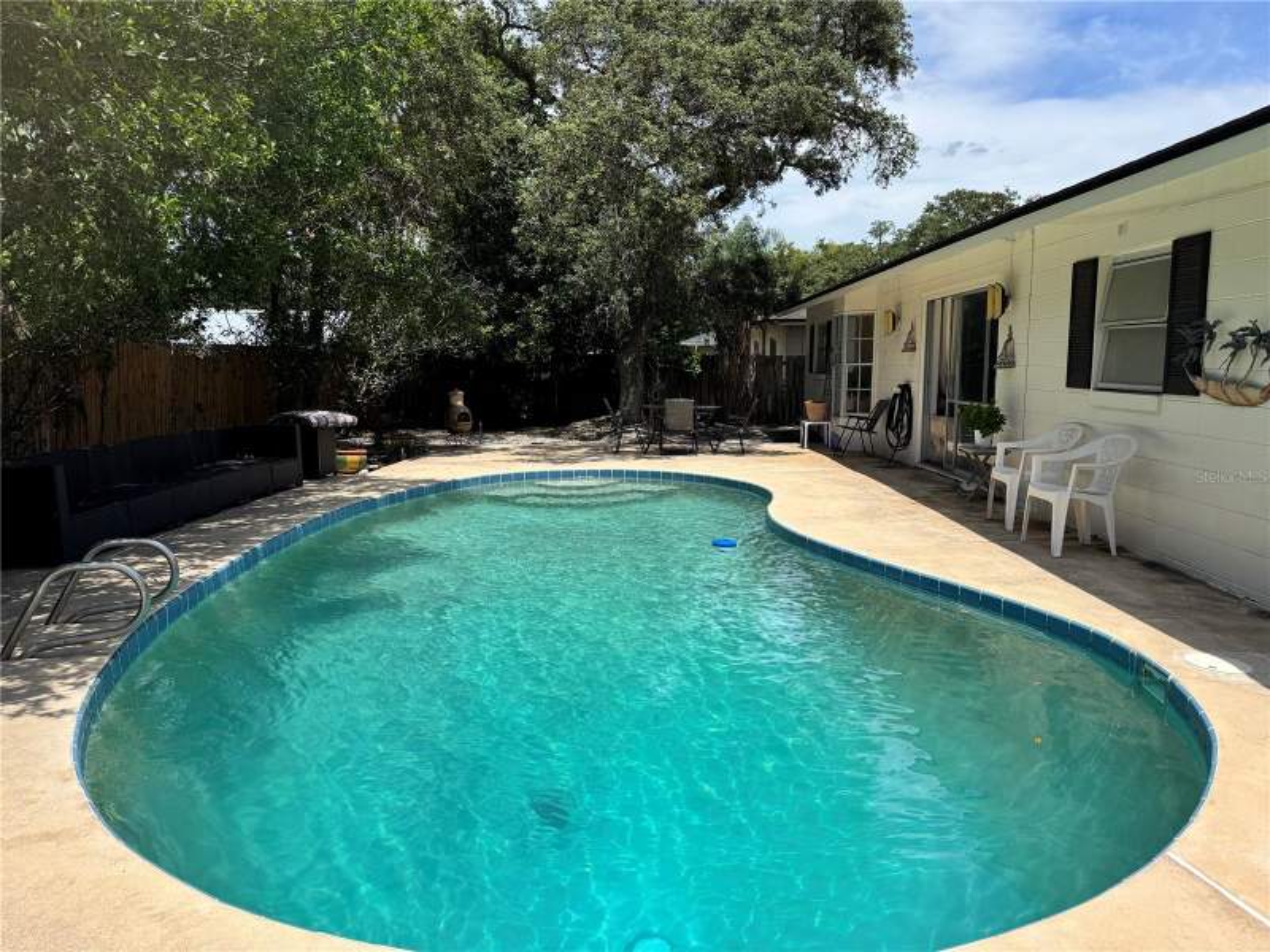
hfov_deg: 71.6
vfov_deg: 56.8
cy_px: 476
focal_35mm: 24
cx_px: 635
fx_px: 881
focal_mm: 6.76
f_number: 1.78
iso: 80
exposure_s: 1/3802
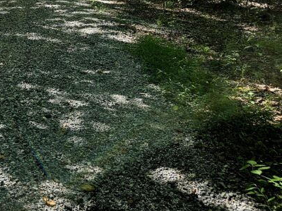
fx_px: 481
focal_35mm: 59
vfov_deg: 23.2
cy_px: -24
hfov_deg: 31.0
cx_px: 20
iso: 32
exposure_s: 1/182
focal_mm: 5.4
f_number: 1.8
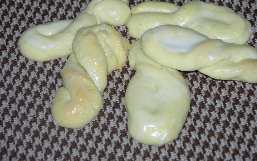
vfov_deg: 6.8
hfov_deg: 10.9
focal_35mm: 192
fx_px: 1345
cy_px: 69
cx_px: 128
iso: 50
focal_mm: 44.7
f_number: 4
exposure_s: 1/253
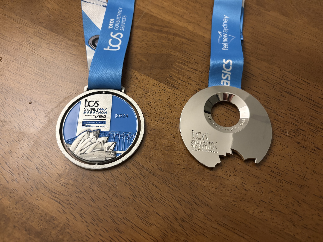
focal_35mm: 26
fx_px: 243
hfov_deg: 67.3
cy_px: 121
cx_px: 162
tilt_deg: -65.8
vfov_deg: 53.1
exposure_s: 1/33
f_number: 1.6
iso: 400
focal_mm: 5.96
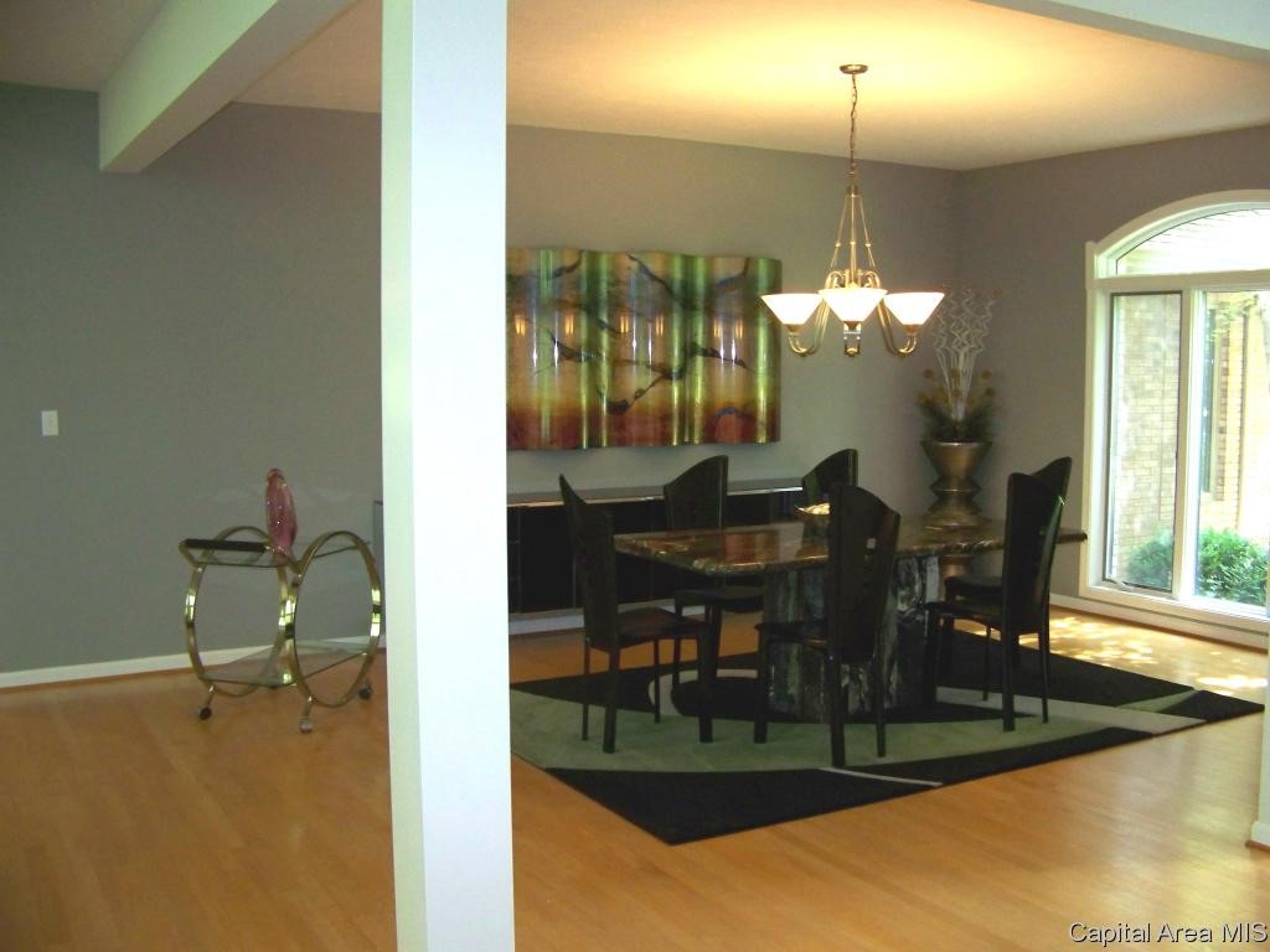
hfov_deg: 51.4
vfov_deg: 39.7
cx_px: 635
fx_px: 1321
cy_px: 476
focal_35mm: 36
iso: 200
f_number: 2.8
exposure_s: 1/30
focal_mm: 5.85
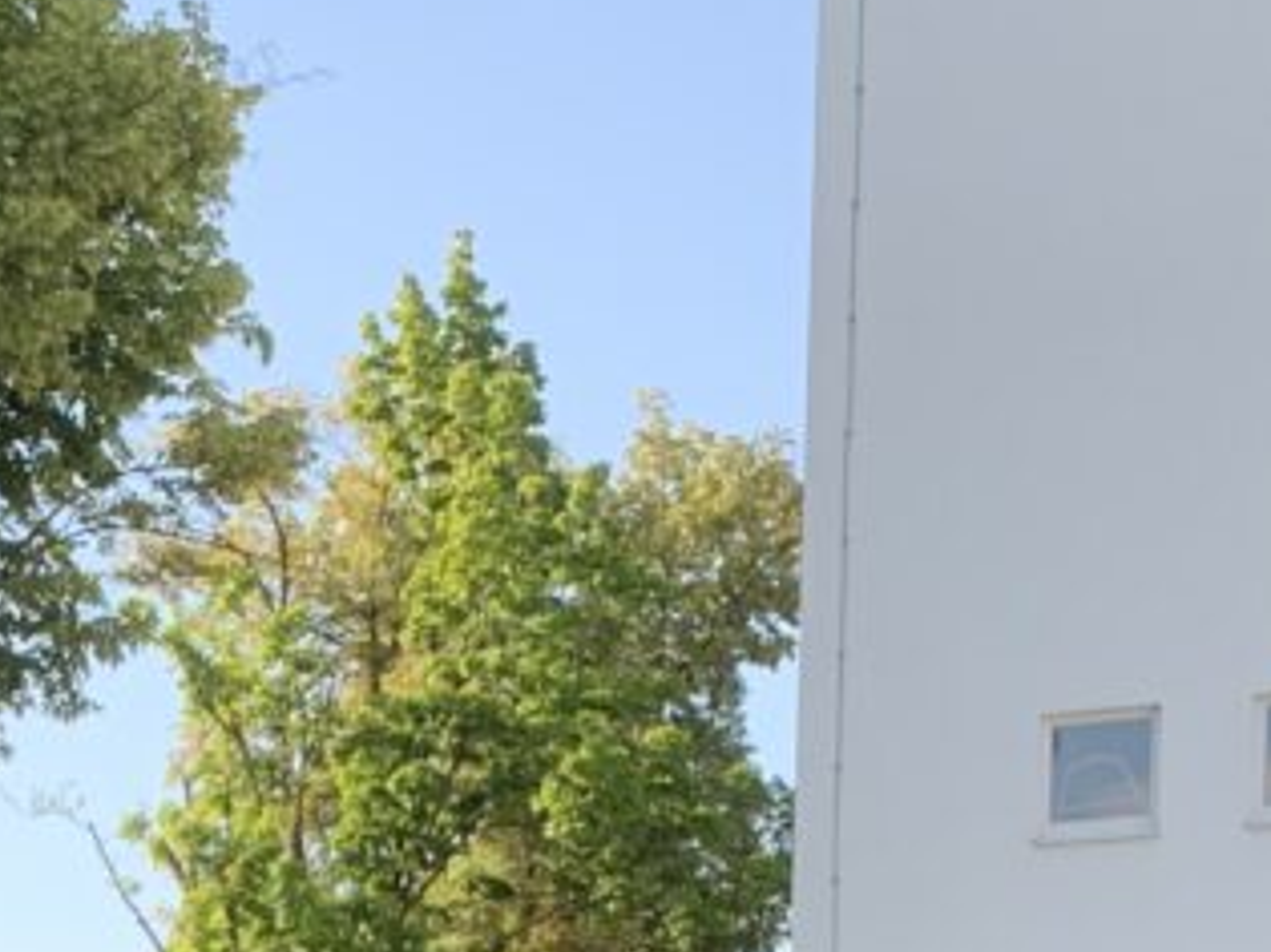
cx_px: -448
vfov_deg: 13.3
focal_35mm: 99
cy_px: 1751
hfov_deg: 18.3
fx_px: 3634
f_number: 1.8
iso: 25
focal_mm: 4.25
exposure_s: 1/270
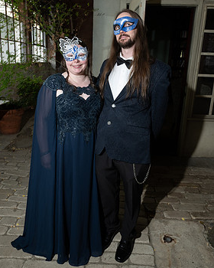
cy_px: 118
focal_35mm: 29
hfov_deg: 49.9
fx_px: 230
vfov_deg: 60.3
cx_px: 100
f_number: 4.5
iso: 1000
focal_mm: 24
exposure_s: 1/200
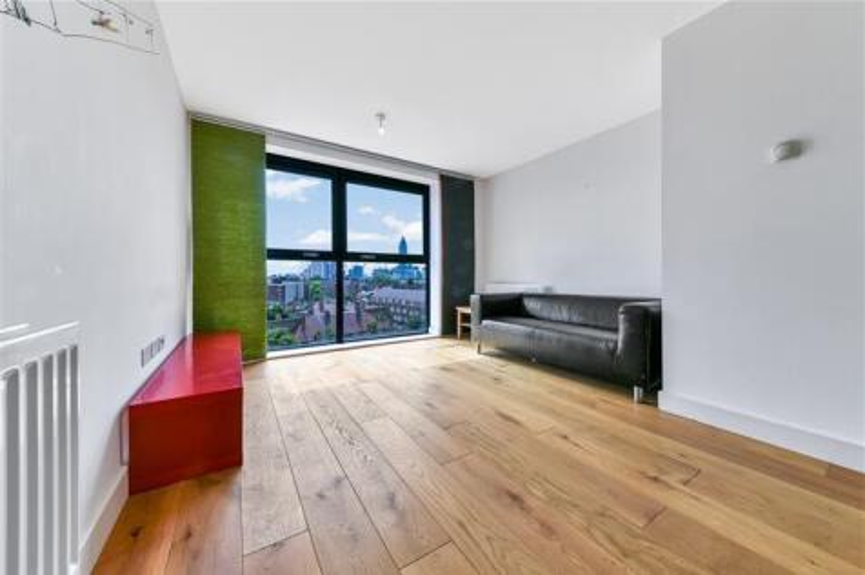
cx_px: 432
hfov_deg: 112.7
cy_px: 288
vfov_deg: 89.8
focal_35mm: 12
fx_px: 288
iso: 400
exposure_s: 1/80
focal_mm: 12
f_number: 16
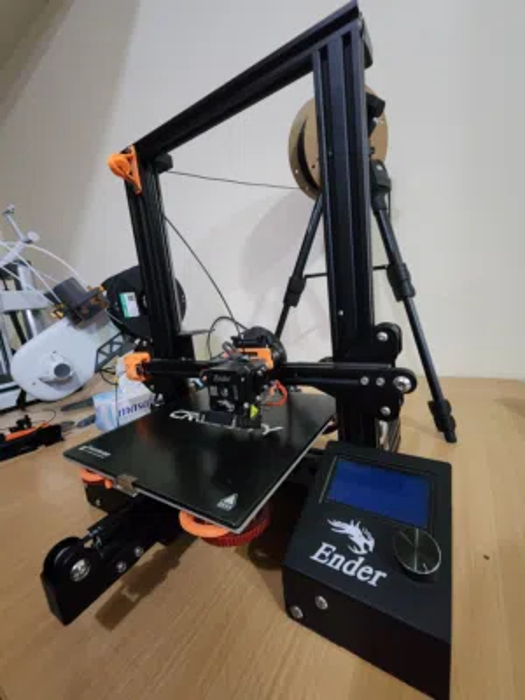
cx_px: 262
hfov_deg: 89.9
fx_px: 263
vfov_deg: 106.2
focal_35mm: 13
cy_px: 350
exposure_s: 1/25
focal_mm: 2.2
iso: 1000
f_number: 2.2
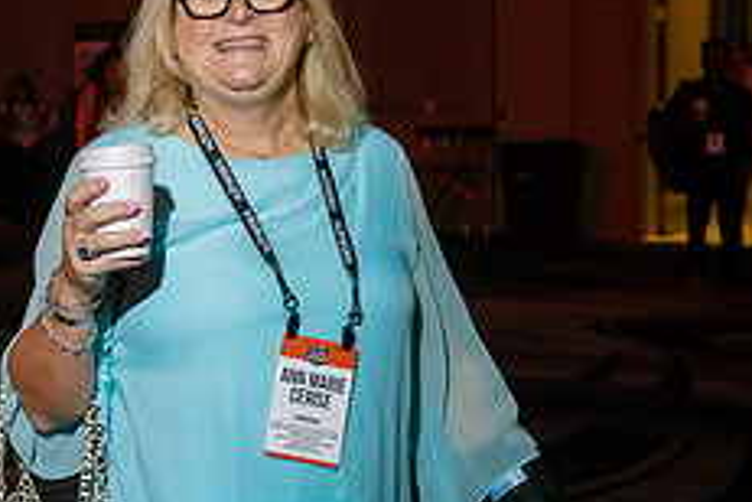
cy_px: 282
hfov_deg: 22.4
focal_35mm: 88
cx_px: 29
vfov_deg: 15.5
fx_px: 1838
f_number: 4
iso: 1250
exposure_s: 1/160
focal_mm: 35
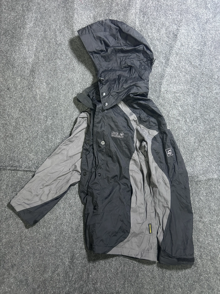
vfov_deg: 67.3
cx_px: 110
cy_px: 147
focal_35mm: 26
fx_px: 220
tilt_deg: -64.4
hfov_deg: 53.1
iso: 500
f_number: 1.5
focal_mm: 5.7
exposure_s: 1/33
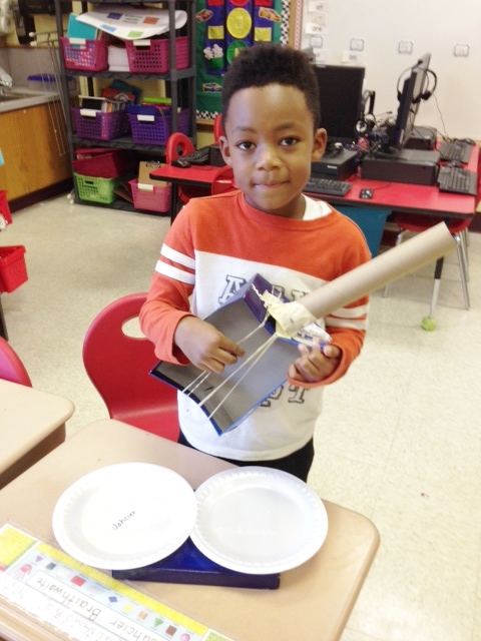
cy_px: 320
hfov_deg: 42.9
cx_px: 240
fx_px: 611
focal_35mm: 33
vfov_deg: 55.4
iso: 80
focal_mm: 4.12
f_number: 2.4
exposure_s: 1/20
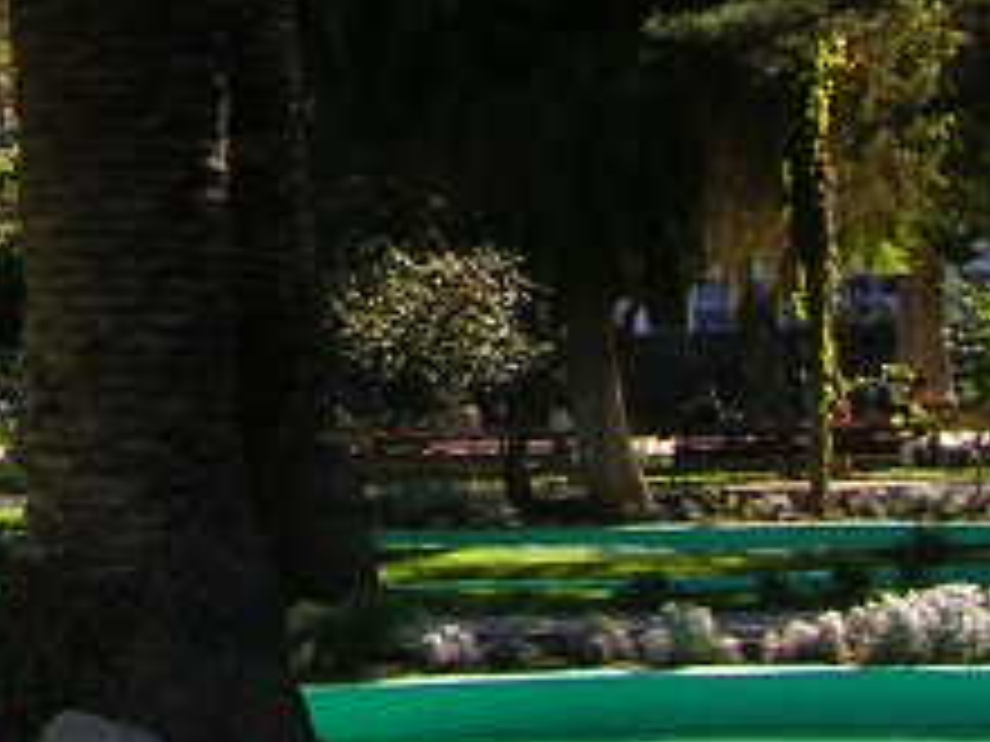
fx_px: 4519
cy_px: -436
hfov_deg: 11.7
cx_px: -693
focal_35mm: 158
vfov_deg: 9.1
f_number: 4.9
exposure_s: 1/152
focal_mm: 5.7
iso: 50
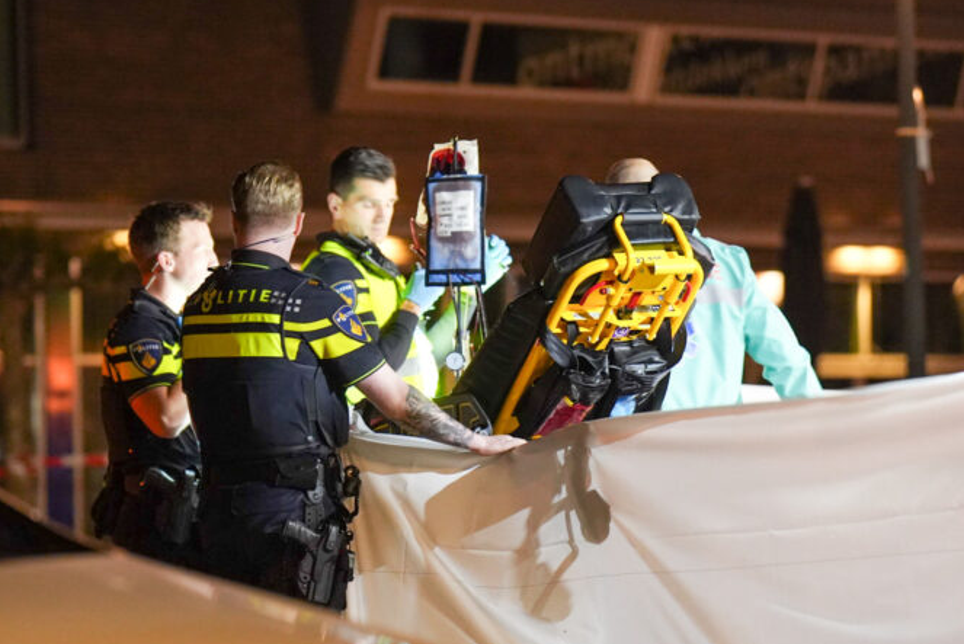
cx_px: 473
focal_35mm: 191
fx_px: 5118
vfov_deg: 7.2
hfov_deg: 10.8
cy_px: 320
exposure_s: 1/30
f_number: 2.8
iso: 3200
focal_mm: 121
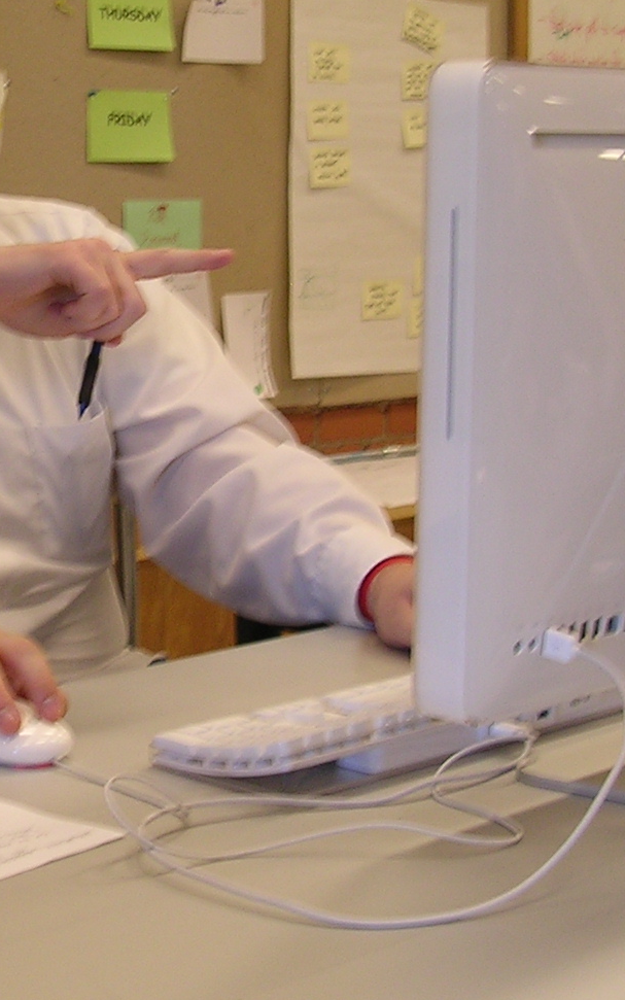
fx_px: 2316
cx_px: -26
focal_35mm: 85
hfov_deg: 15.1
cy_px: 411
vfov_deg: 24.3
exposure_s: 1/15.3
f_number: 2.8
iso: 100
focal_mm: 5.8
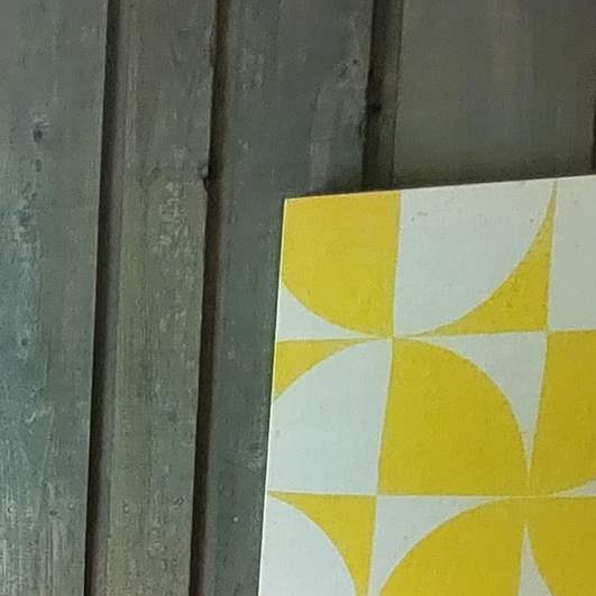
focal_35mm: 133
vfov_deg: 12.5
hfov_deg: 11.0
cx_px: -853
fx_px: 2591
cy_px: 899
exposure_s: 1/40
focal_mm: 5.4
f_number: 1.8
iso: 640
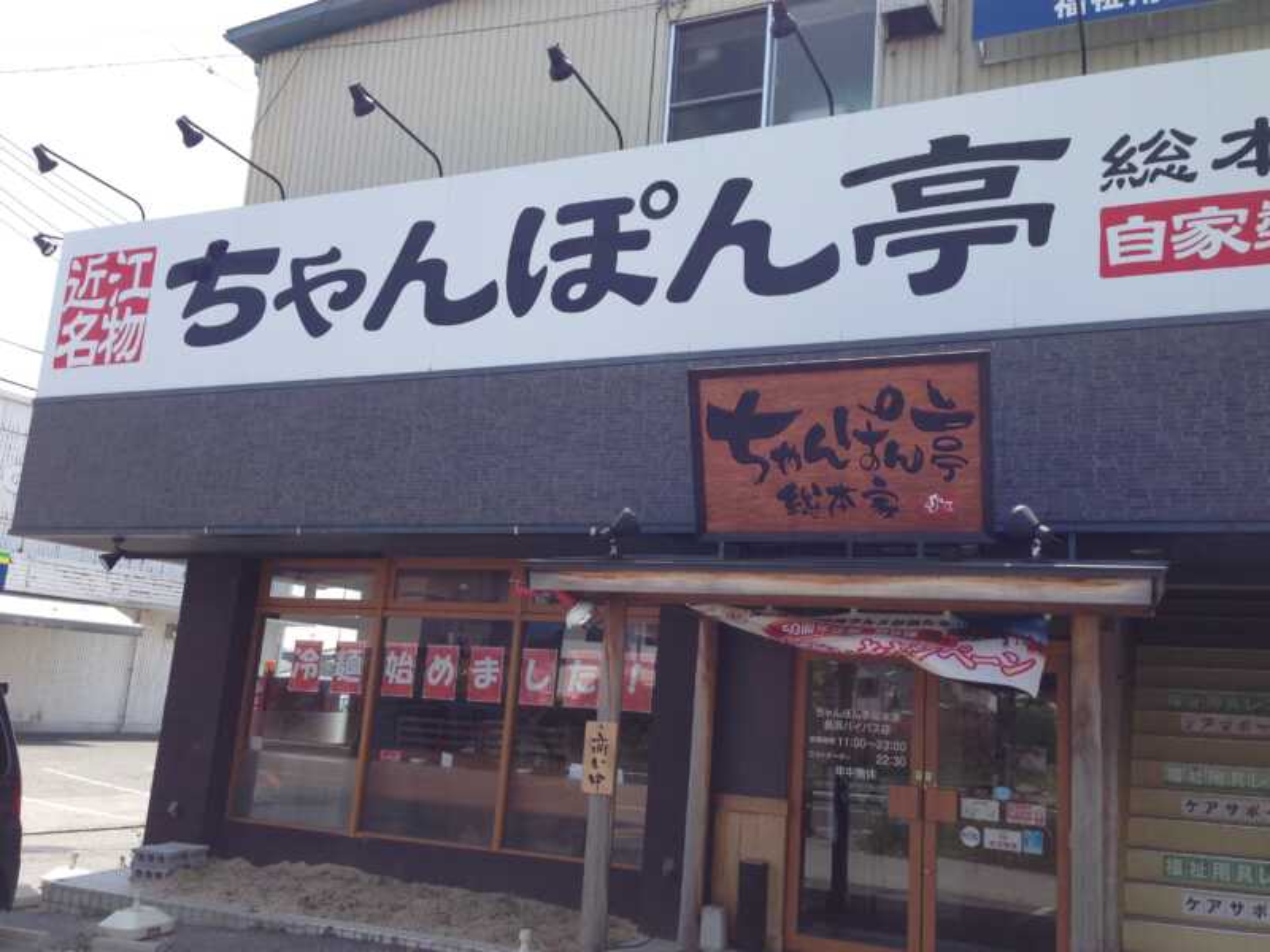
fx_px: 1211
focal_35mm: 33
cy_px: 476
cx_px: 635
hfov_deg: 55.4
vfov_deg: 42.9
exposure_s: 1/753
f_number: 2.4
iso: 50
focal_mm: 4.13
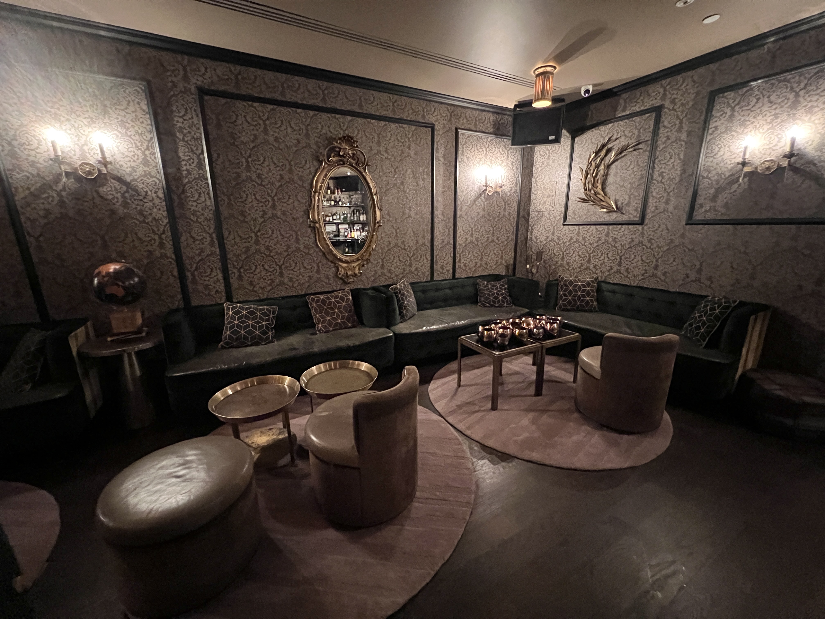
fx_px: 310
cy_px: 310
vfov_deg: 89.9
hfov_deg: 106.2
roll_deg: +0.8
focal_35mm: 13
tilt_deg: -14.3
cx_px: 412
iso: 1600
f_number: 1.8
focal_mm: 1.57
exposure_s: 1/30
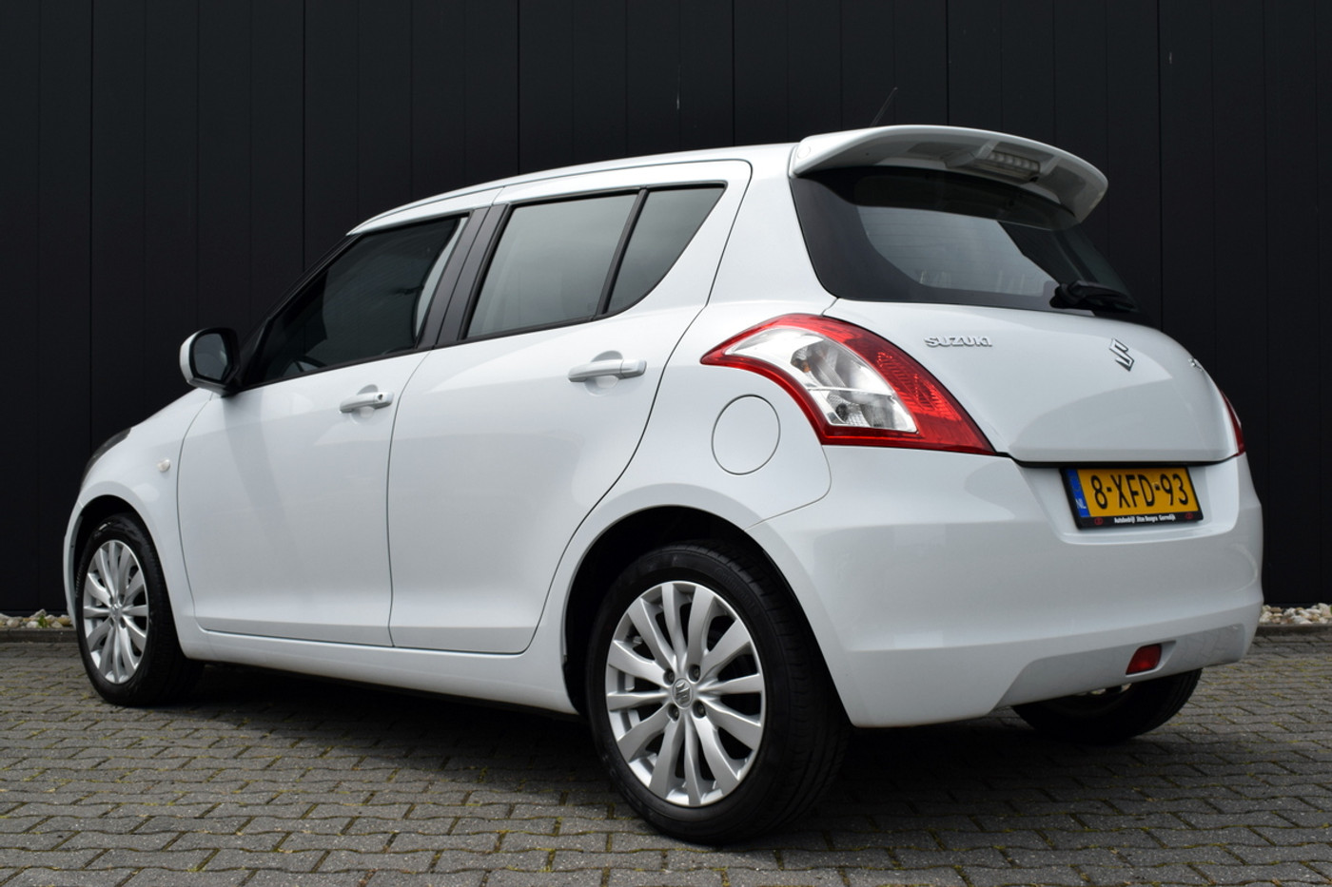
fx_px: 1554
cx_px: 666
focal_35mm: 42
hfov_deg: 46.4
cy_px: 444
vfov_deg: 31.9
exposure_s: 1/400
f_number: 10
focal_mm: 28
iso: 200
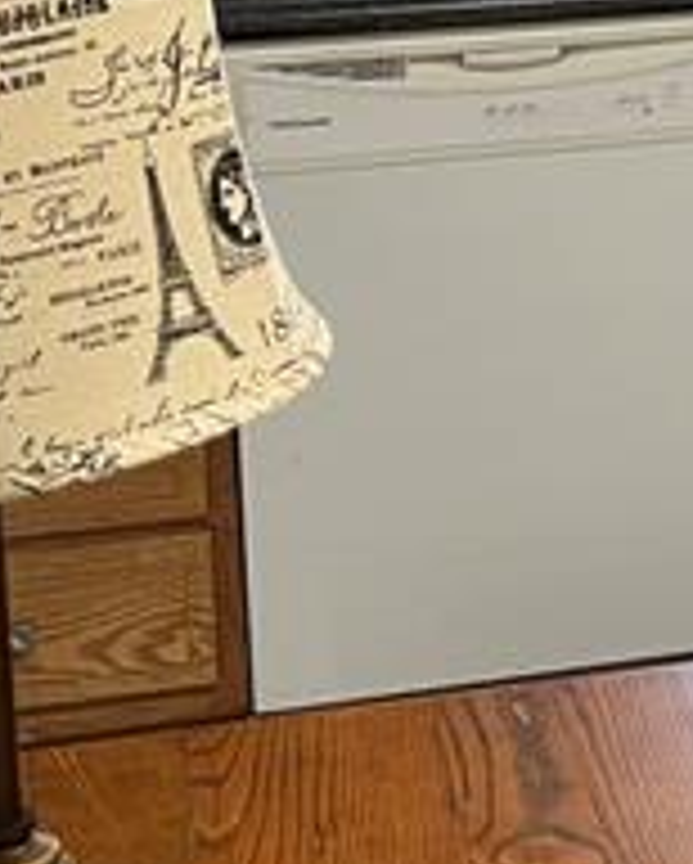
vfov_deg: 14.0
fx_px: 3456
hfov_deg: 10.5
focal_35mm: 135
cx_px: 1382
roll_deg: +0.7
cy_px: -4
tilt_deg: -11.1
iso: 80
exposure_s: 1/60
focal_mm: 5.1
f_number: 1.6
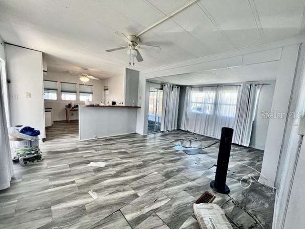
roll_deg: -4.2
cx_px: 152
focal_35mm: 13
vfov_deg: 89.9
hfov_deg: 106.2
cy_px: 114
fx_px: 115
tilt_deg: -6.8
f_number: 1.8
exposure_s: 1/122
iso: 100
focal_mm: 1.57
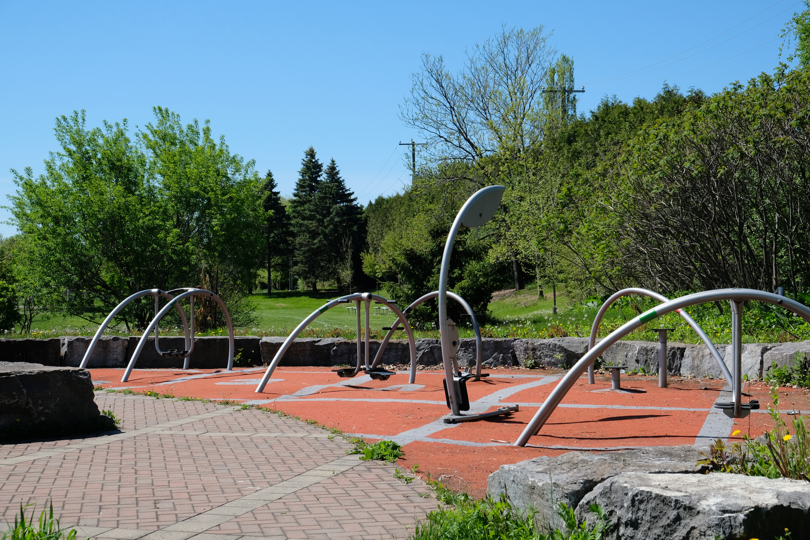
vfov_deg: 25.1
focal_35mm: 54
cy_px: 270
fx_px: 1215
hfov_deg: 36.9
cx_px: 405
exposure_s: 1/640
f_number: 8
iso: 400
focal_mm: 35.8
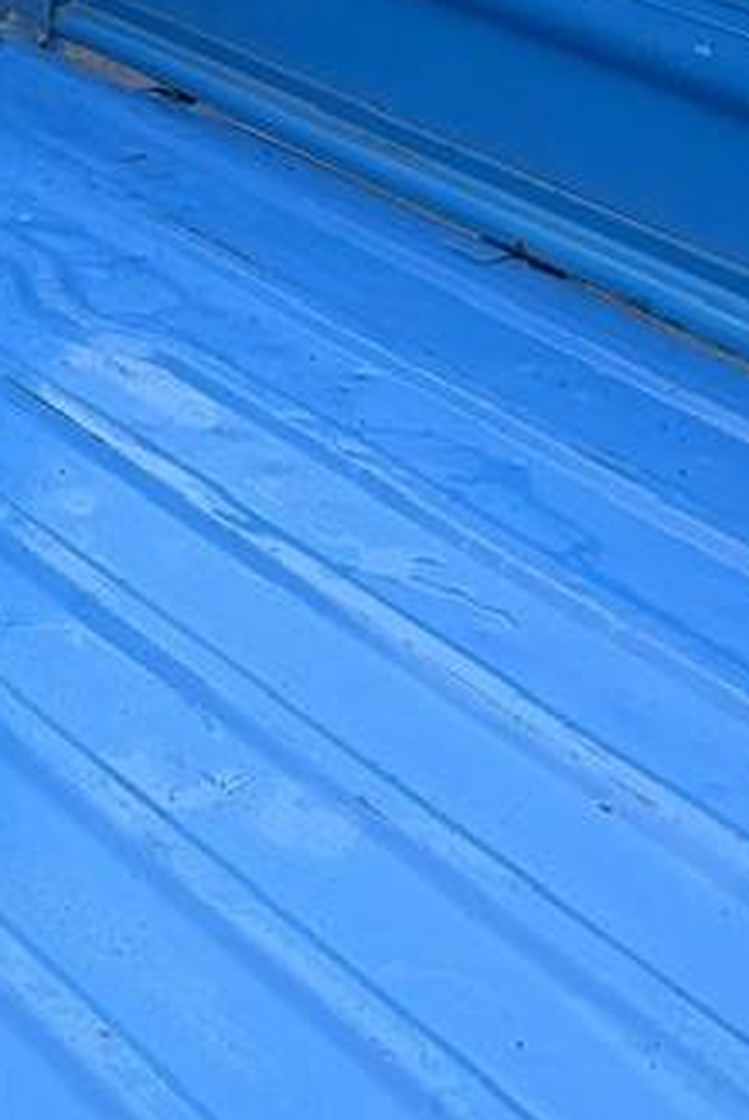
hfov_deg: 13.8
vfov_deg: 20.9
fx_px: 3021
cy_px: 388
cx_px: -71
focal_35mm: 97
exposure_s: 1/72
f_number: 1.78
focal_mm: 6.76
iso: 200
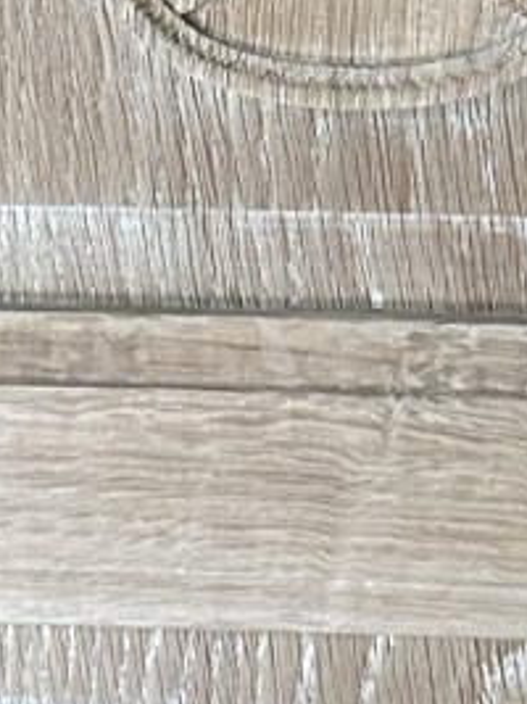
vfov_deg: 8.8
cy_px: -535
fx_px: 4388
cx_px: 377
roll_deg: -0.7
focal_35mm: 216
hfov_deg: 6.9
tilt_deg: -13.9
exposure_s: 1/60
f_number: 1.78
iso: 160
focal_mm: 6.86
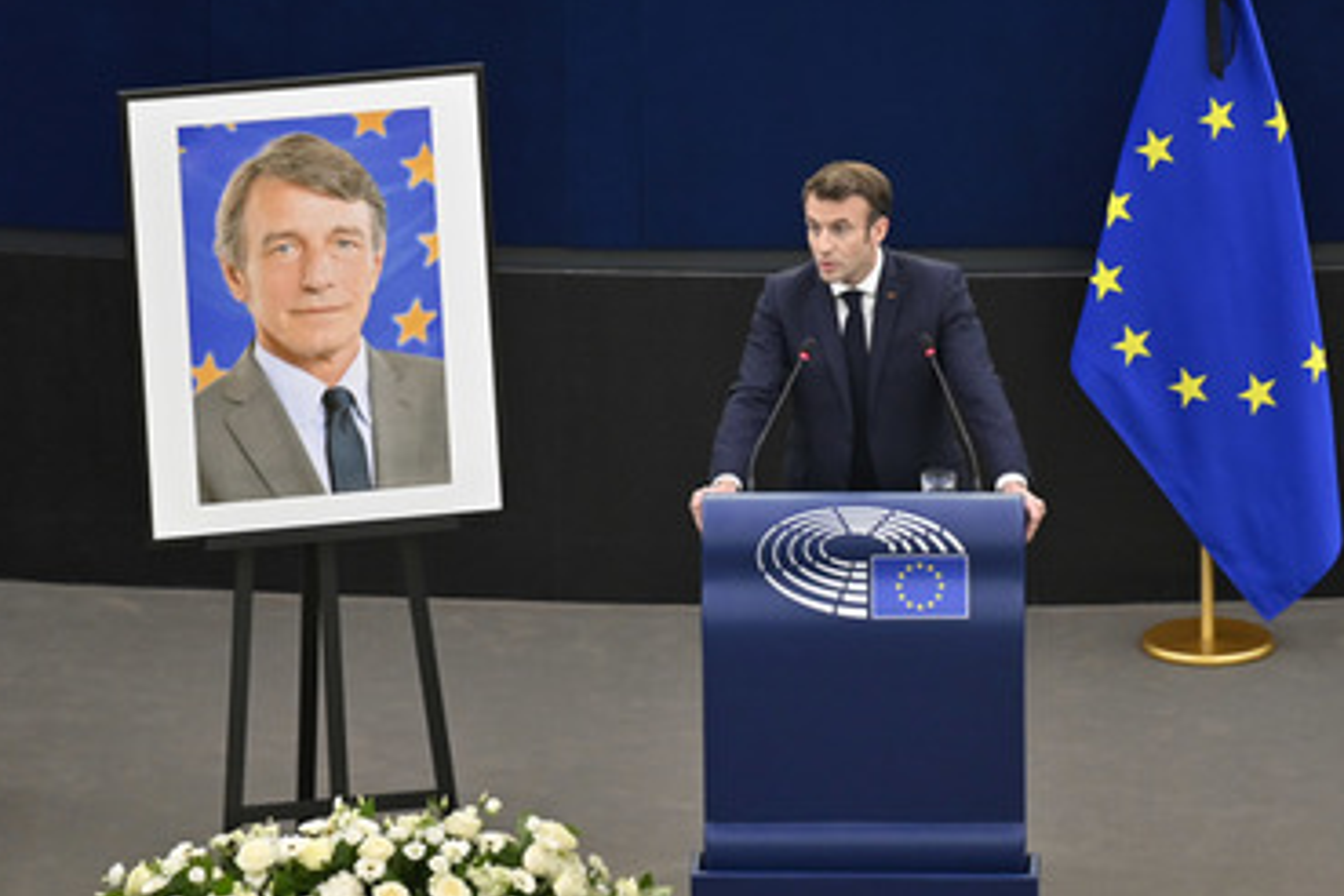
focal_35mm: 244
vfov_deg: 5.6
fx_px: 9109
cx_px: 798
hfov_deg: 8.4
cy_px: 524
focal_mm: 200
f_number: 2.8
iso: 1000
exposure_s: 1/320
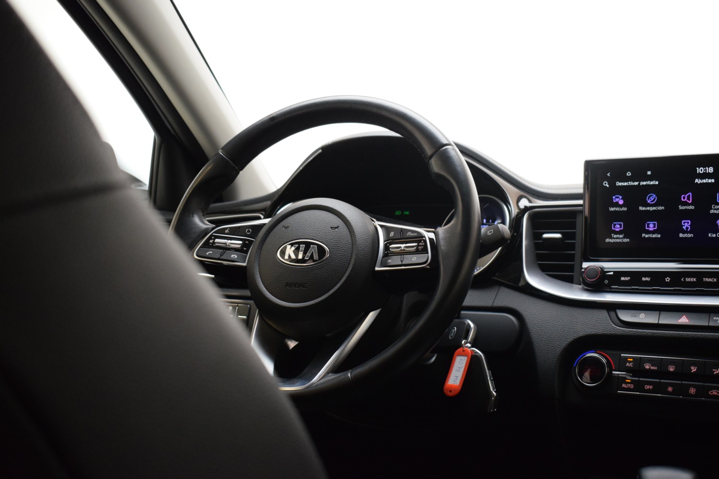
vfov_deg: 29.9
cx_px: 360
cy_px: 240
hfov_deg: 43.6
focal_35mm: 45
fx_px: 899
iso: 2000
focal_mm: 30
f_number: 4.2
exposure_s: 1/60
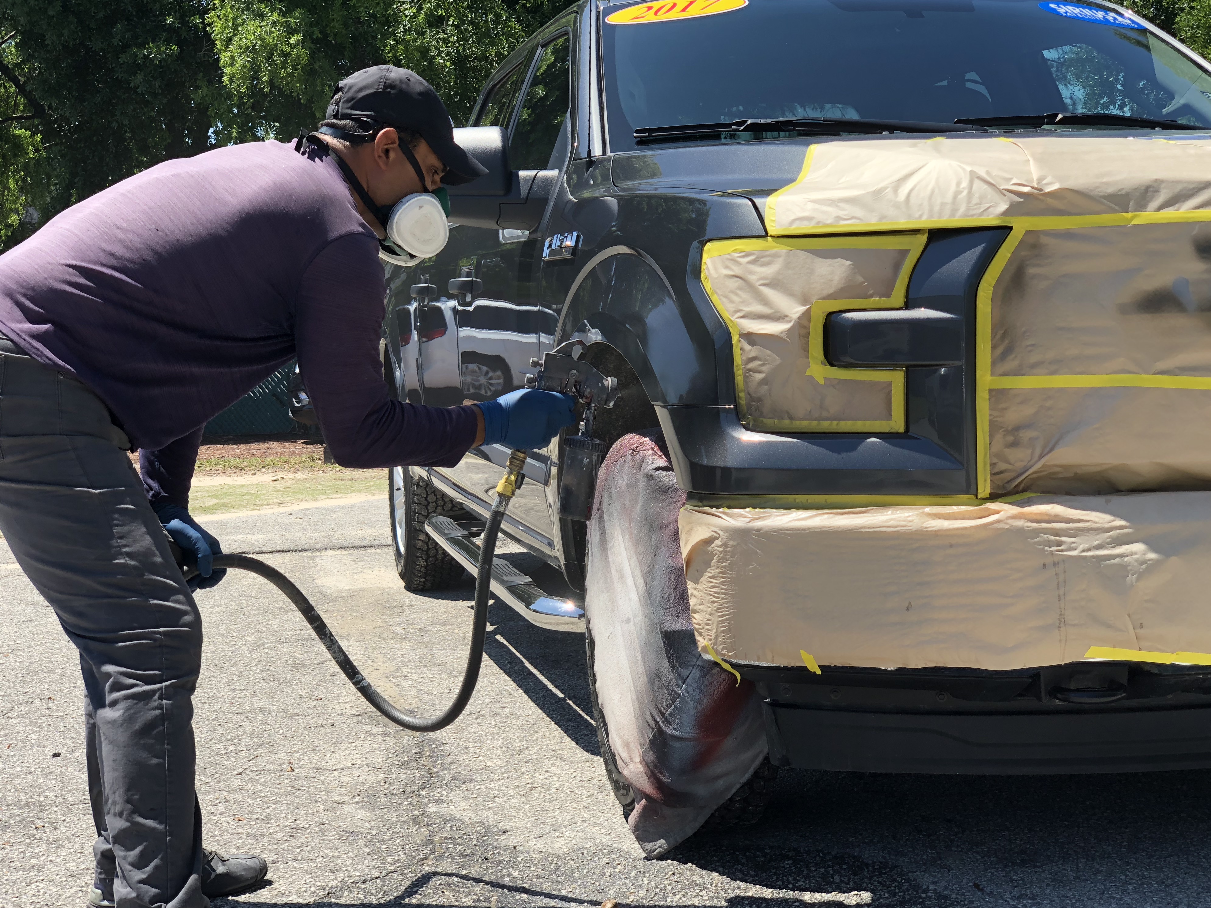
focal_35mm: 53
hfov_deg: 36.2
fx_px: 1854
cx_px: 616
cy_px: 453
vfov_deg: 27.5
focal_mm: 6
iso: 16
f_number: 2.4
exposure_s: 1/684
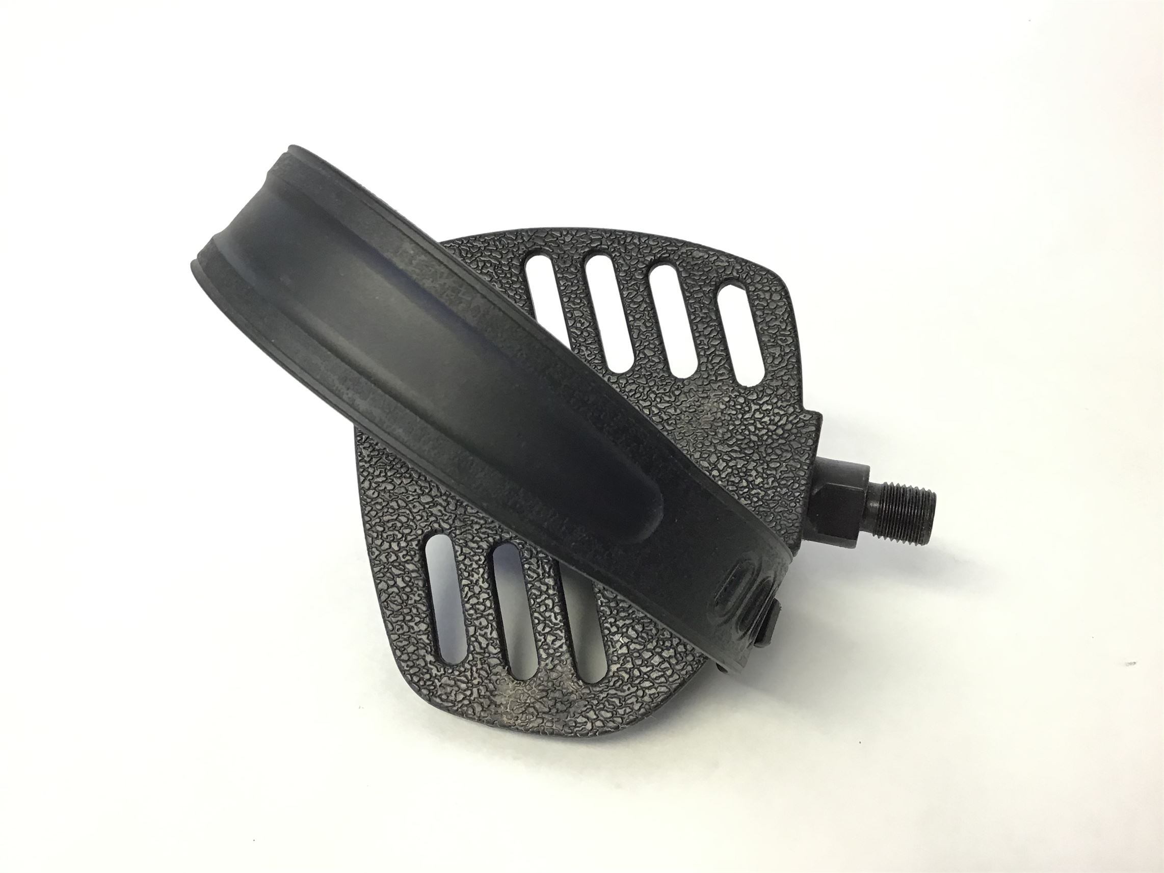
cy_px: 436
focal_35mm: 31
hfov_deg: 58.4
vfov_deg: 45.4
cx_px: 582
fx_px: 1042
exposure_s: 1/30
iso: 32
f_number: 2.4
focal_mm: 3.3
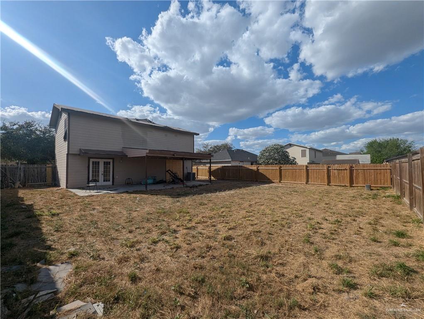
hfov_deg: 106.1
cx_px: 212
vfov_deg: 90.0
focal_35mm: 13
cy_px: 160
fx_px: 159
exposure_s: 1/4000
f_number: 2.2
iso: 53
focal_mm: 1.95
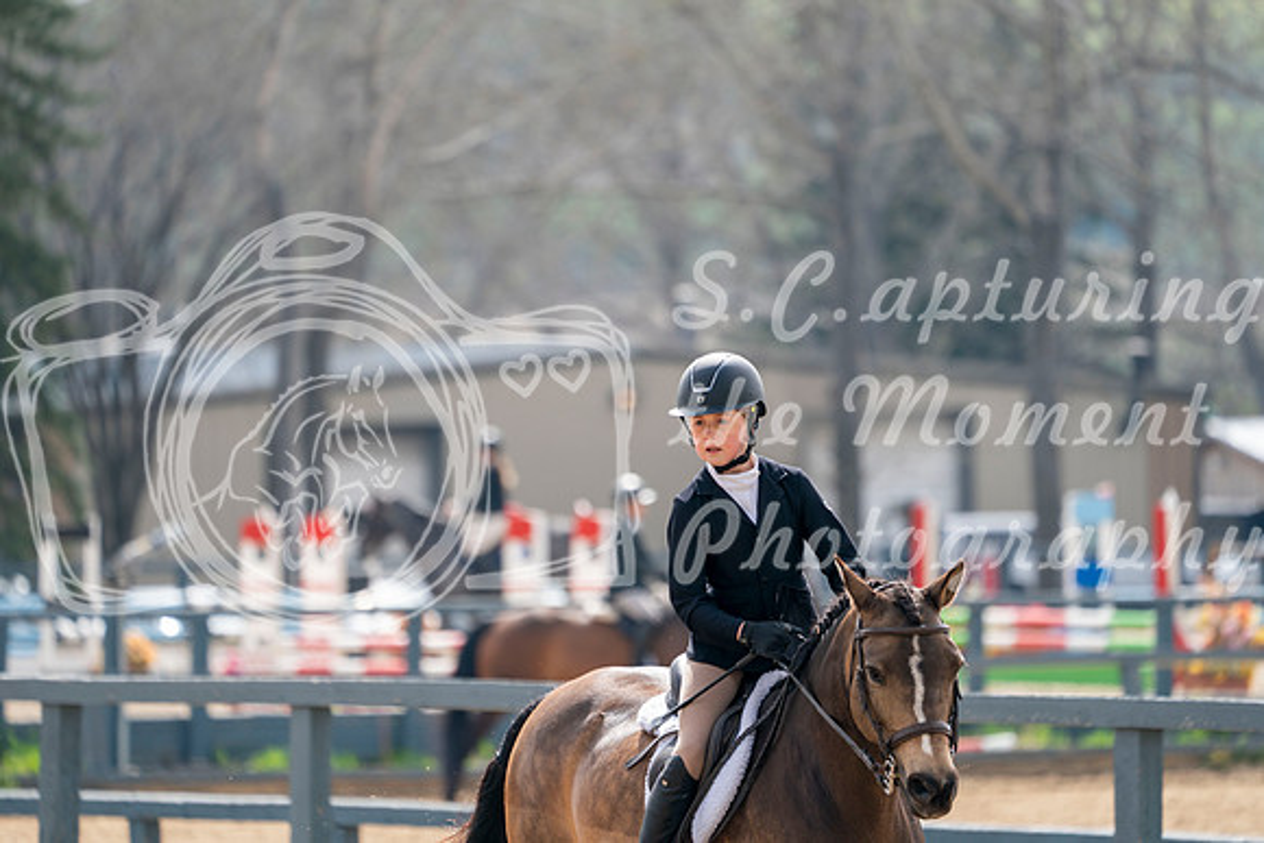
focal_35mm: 336
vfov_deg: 4.1
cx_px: 632
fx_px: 11800
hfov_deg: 6.1
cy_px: 422
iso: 160
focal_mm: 336
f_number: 5.6
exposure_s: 1/400
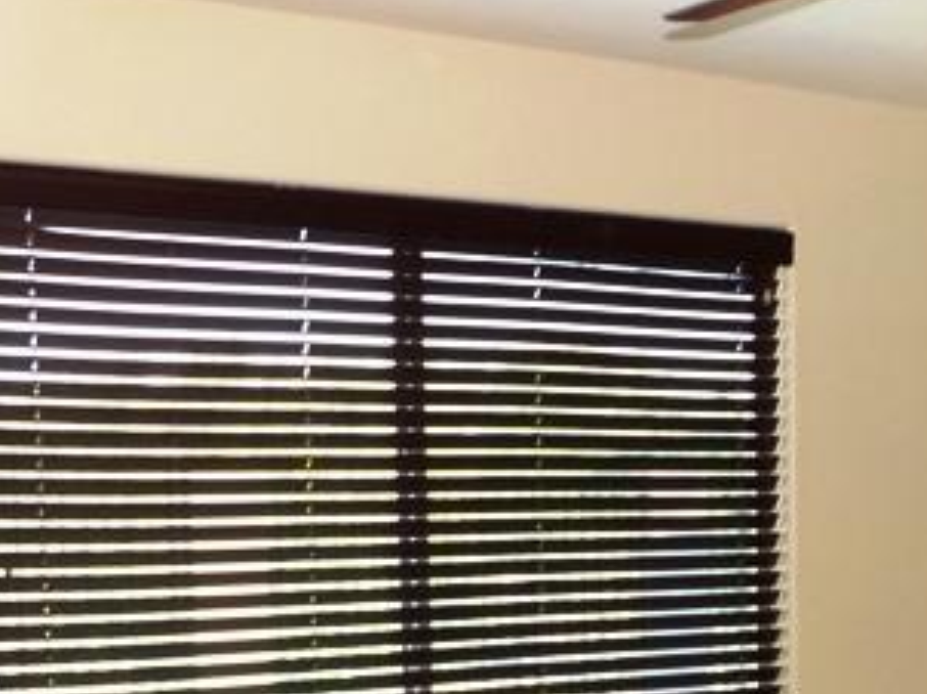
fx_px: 1873
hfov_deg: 26.0
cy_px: 719
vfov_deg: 20.2
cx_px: 973
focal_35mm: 70
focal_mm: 5.9
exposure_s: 1/34
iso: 200
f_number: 3.4
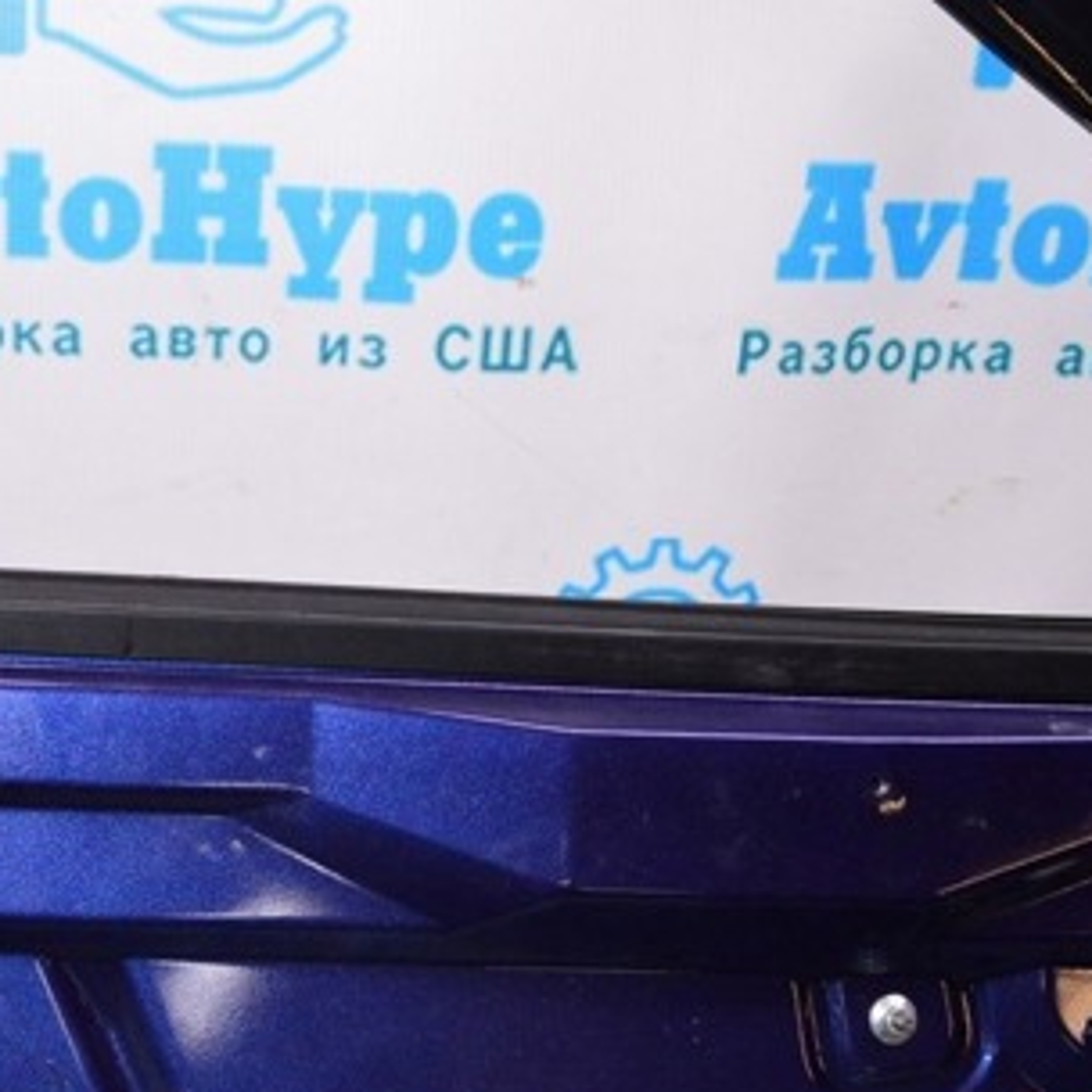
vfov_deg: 29.0
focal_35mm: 59
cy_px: 645
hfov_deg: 28.4
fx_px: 2106
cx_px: 198
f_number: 8
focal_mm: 22
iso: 1600
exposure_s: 1/200
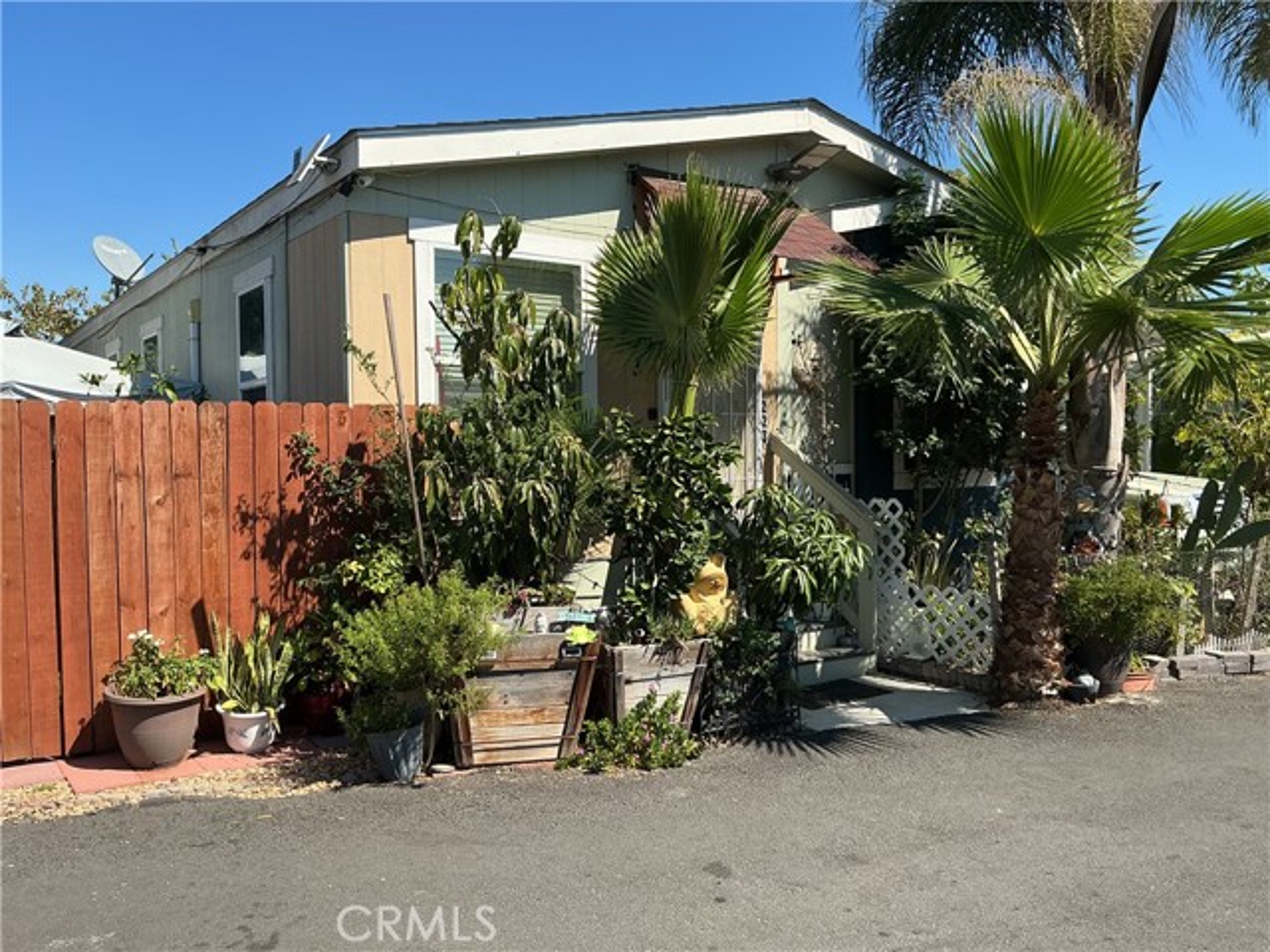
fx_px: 1064
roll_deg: +1.4
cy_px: 476
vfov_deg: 48.2
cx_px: 635
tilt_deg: -1.0
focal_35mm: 29
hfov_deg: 61.7
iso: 25
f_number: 1.8
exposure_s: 1/1250
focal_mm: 3
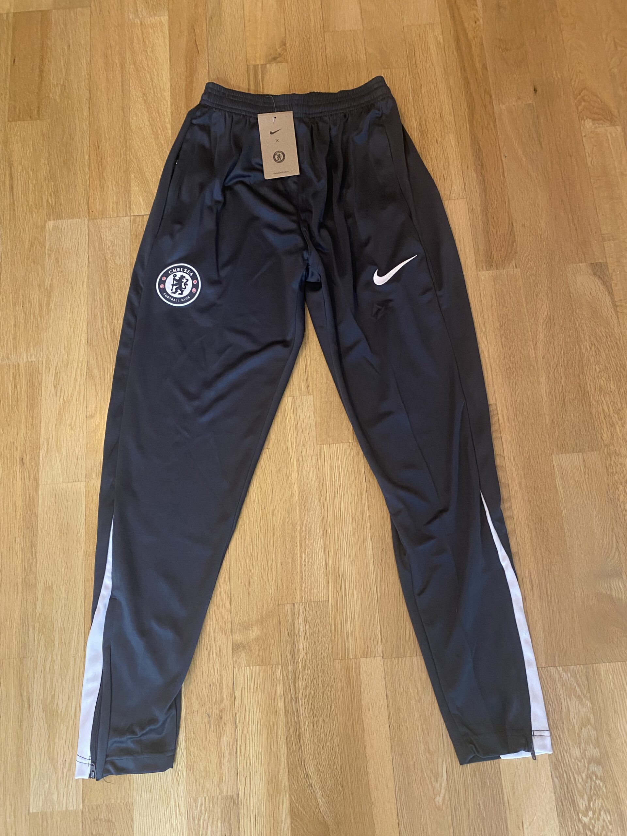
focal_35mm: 26
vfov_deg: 67.3
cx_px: 314
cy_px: 418
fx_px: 628
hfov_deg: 53.1
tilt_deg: -75.3
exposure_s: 1/33
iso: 500
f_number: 1.8
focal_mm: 4.25
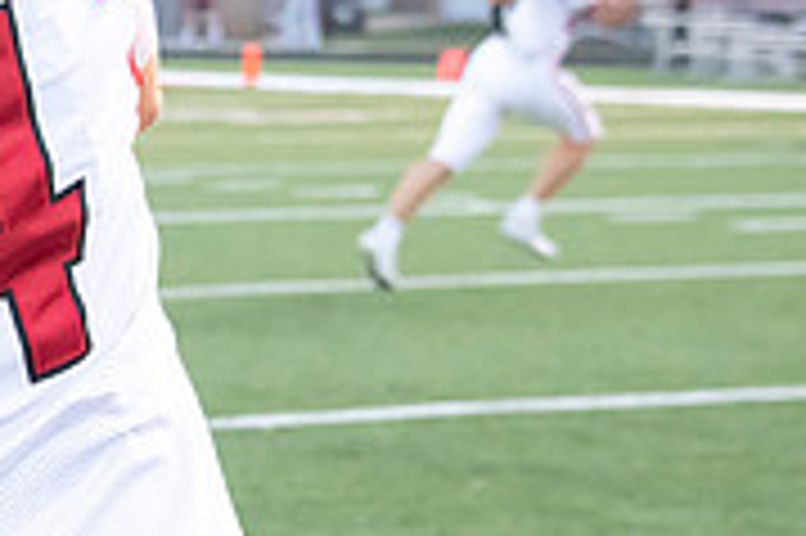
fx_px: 4496
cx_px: -230
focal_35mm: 201
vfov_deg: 6.8
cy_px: 97
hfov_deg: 10.0
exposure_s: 1/1000
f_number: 5.6
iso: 4000
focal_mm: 62
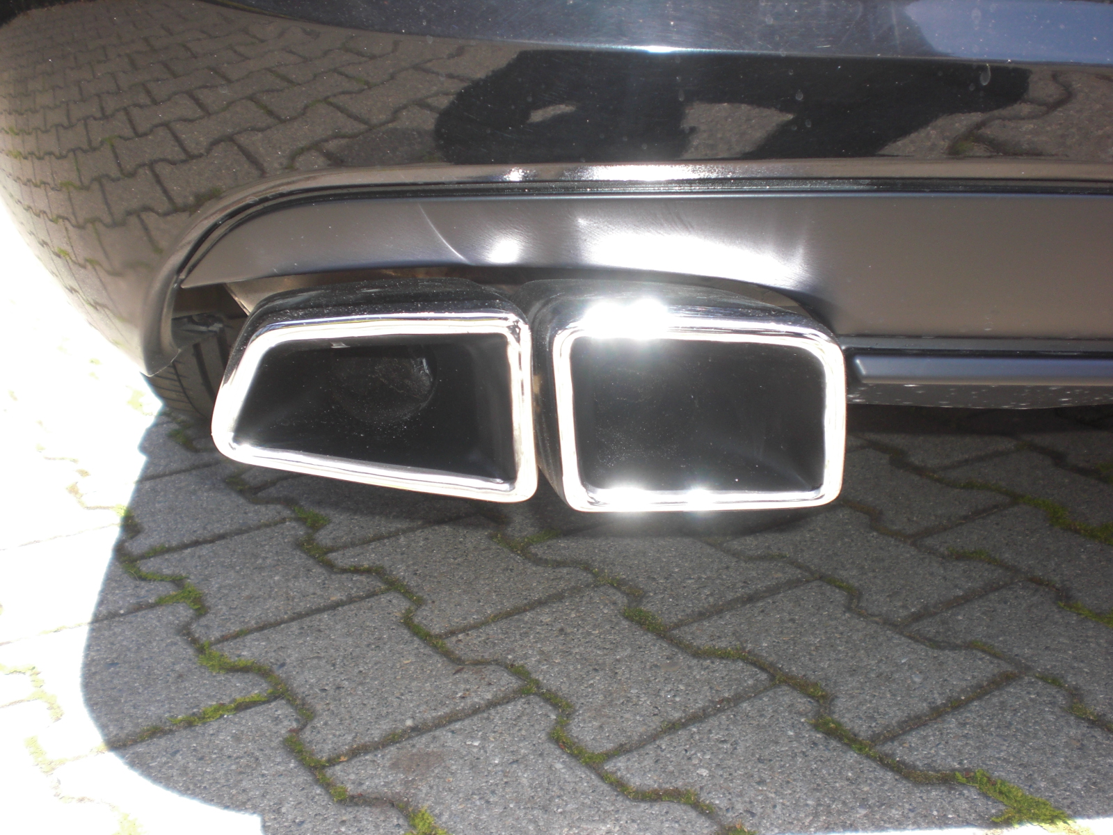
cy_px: 418
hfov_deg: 49.0
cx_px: 556
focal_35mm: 38
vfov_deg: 37.7
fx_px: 1222
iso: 64
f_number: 3.1
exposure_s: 1/160
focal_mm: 6.3
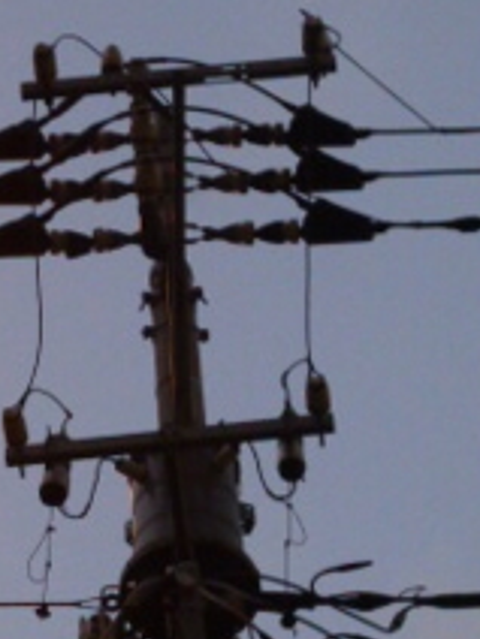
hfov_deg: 9.6
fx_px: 2829
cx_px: -9
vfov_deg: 12.9
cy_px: 377
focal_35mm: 153
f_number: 4.1
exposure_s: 1/10
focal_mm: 9.2
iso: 400
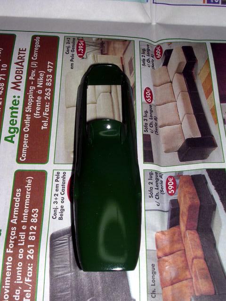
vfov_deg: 38.9
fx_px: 427
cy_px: 150
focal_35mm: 49
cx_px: 113
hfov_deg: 29.7
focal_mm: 7.5
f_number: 6.2
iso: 100
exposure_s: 1/60.1
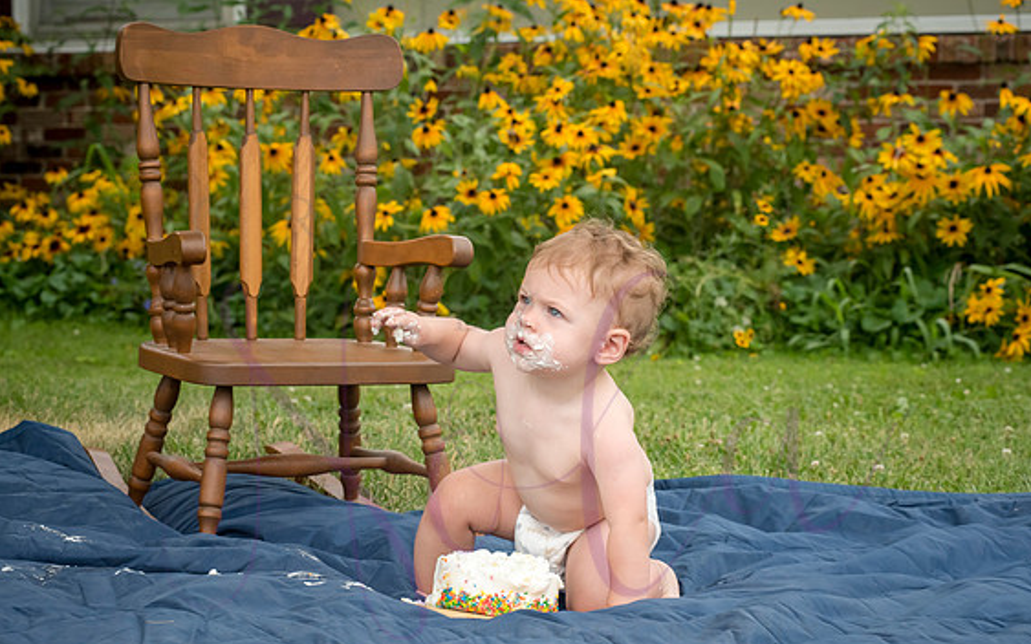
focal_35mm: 95
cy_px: 301
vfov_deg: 13.8
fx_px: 2670
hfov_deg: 21.9
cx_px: 529
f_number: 9
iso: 500
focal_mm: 86
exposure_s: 1/320
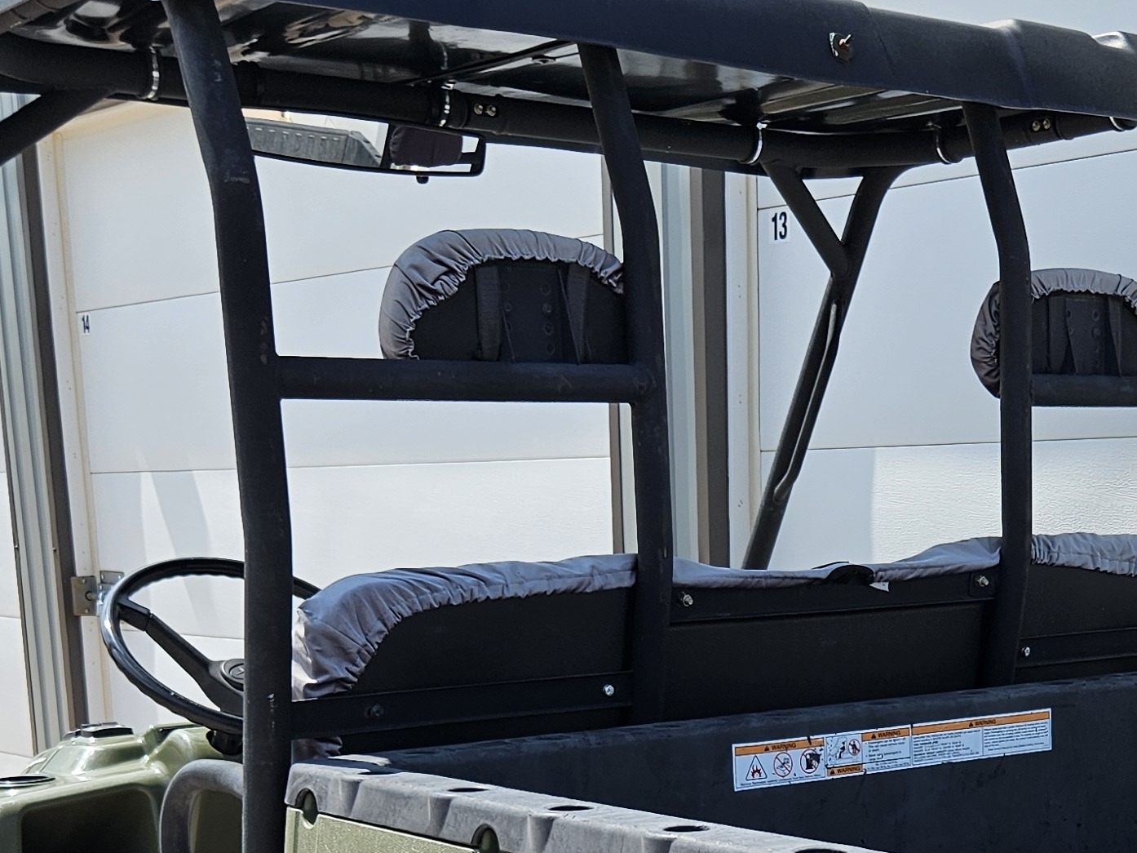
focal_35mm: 66
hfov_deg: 29.1
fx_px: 2167
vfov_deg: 20.8
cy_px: 1014
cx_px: 796
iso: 25
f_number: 1.8
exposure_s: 1/1279
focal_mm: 5.4
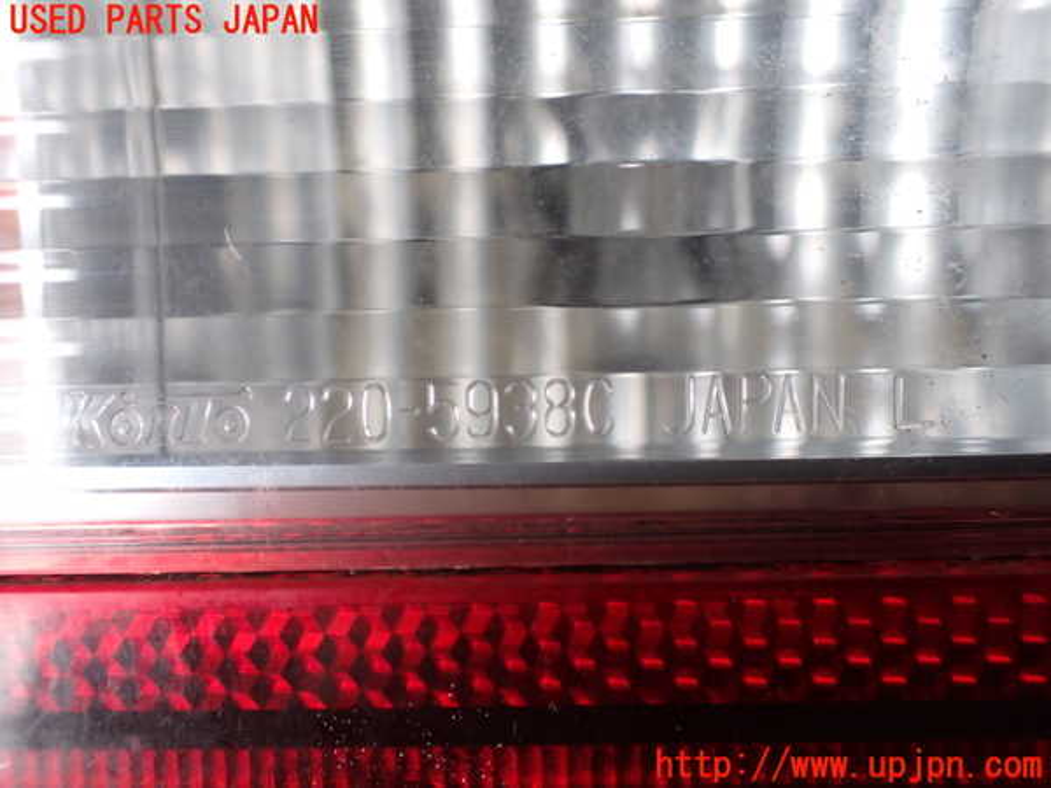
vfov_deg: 46.8
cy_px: 394
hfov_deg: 60.0
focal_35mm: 30
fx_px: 911
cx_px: 526
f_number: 2.3
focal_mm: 5.4
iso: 500
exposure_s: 1/125
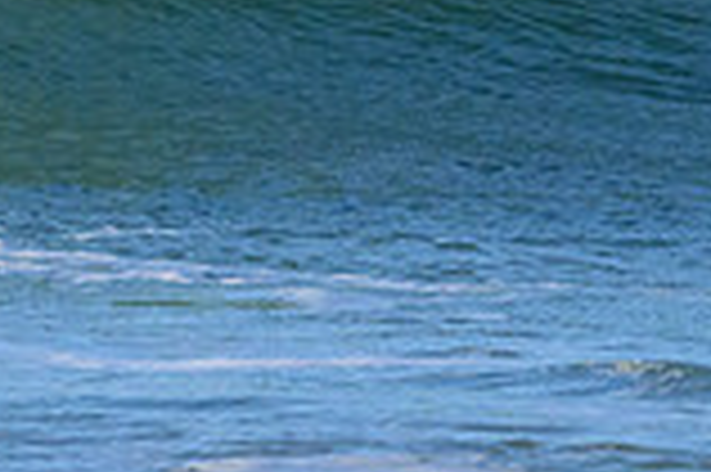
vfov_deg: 0.5
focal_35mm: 2528
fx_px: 49876
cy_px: -244
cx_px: -387
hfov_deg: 0.8
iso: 4000
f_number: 11
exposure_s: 1/2000
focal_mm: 500
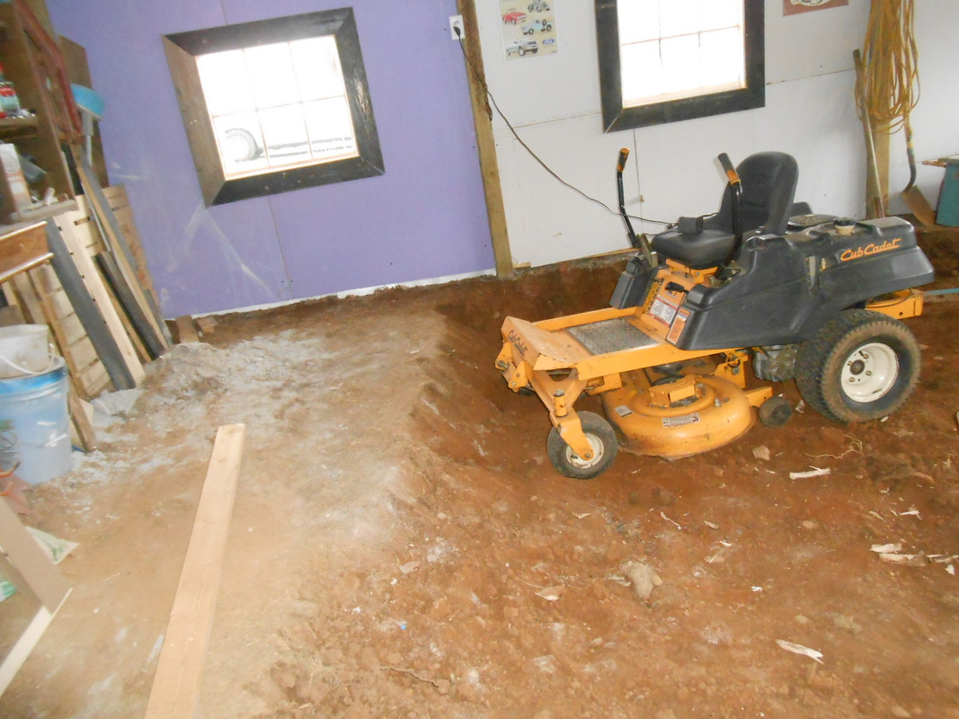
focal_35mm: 26
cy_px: 360
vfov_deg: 53.1
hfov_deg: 67.3
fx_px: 720
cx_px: 480
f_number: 3.5
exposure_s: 1/25
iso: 1000
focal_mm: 4.6
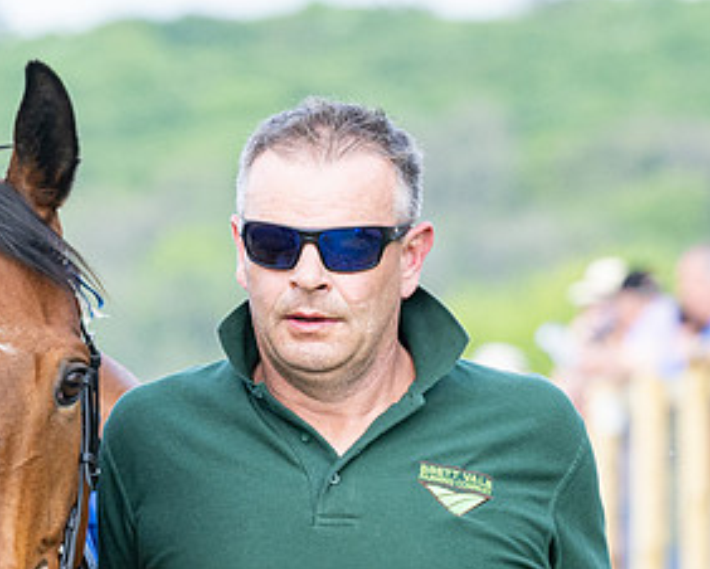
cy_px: 356
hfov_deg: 3.5
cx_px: -126
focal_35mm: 547
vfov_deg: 2.8
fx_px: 11502
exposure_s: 1/1000
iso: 400
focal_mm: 130
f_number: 4
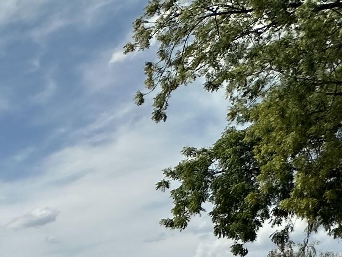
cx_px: -256
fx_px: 593
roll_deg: +1.1
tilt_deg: -5.7
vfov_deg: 19.4
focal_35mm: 60
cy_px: 439
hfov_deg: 21.9
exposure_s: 1/4000
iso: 50
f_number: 2.2
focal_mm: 2.22
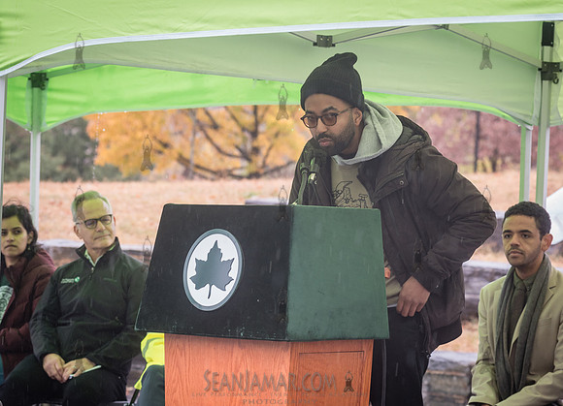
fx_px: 2109
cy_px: 189
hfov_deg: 15.2
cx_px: 310
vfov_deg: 11.0
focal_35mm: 131
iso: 640
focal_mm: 105
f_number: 5.6
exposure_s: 1/250
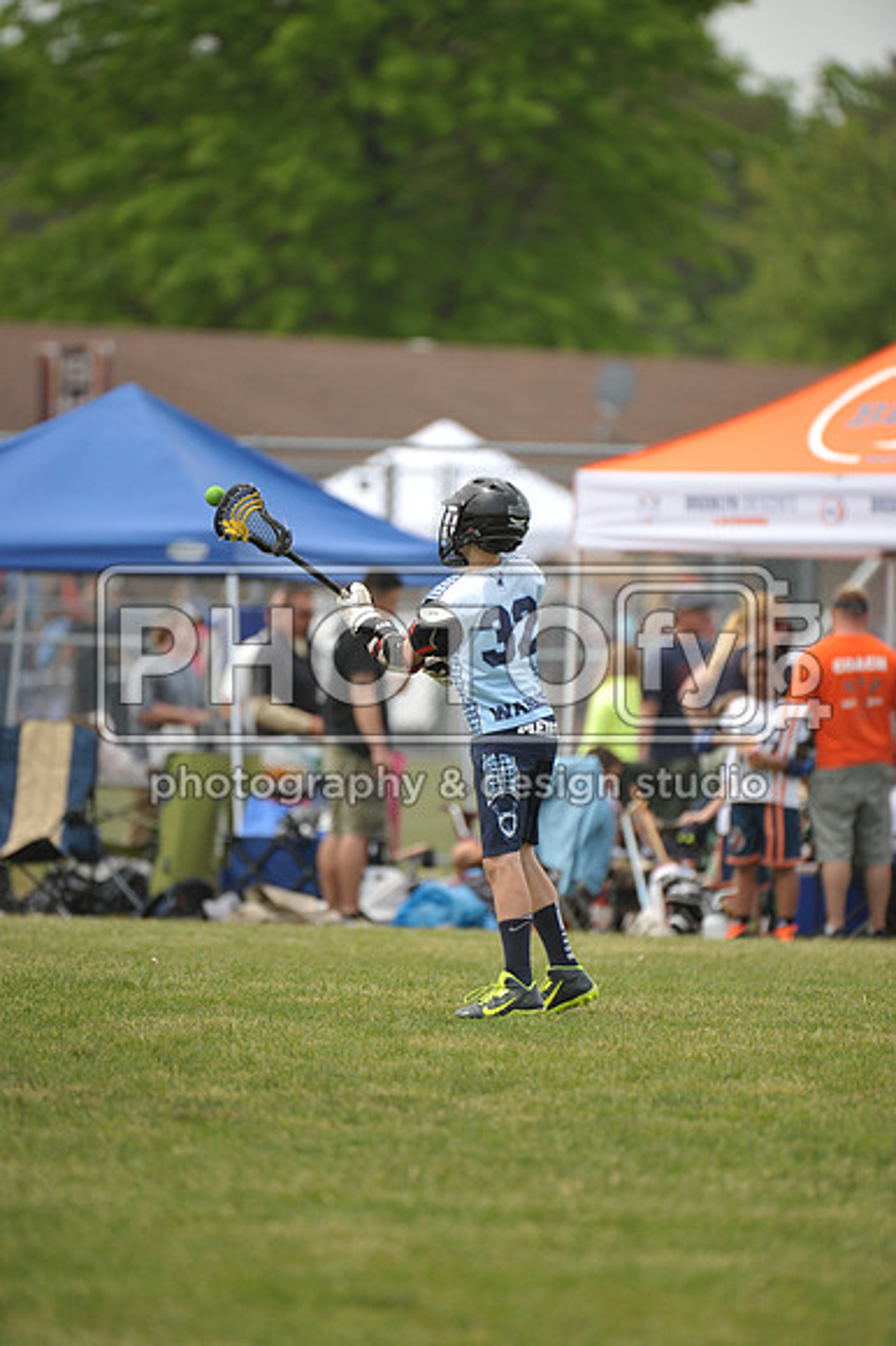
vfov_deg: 5.4
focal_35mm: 380
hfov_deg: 3.6
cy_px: 673
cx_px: 448
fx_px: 14203
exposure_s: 1/2500
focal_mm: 380
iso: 800
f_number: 4
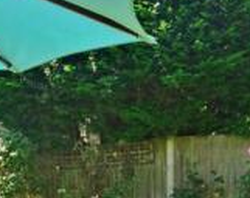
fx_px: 849
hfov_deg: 16.4
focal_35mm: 115
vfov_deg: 13.2
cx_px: -9
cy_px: 191
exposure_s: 1/60
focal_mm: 20
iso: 200
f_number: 8
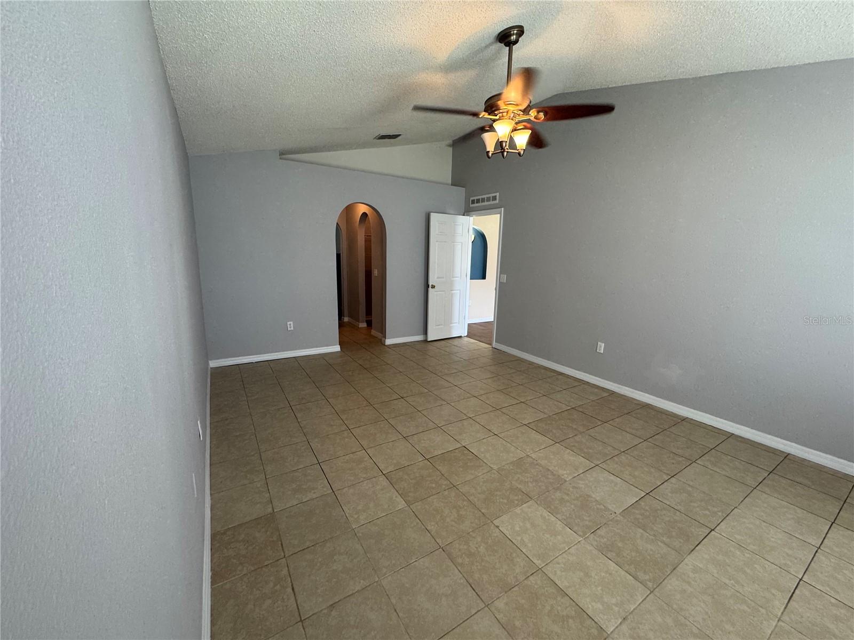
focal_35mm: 14
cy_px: 320
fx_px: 345
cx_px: 427
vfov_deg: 85.7
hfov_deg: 102.1
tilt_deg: -11.5
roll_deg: -1.8
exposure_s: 1/60
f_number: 2.2
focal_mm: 2.22
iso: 160
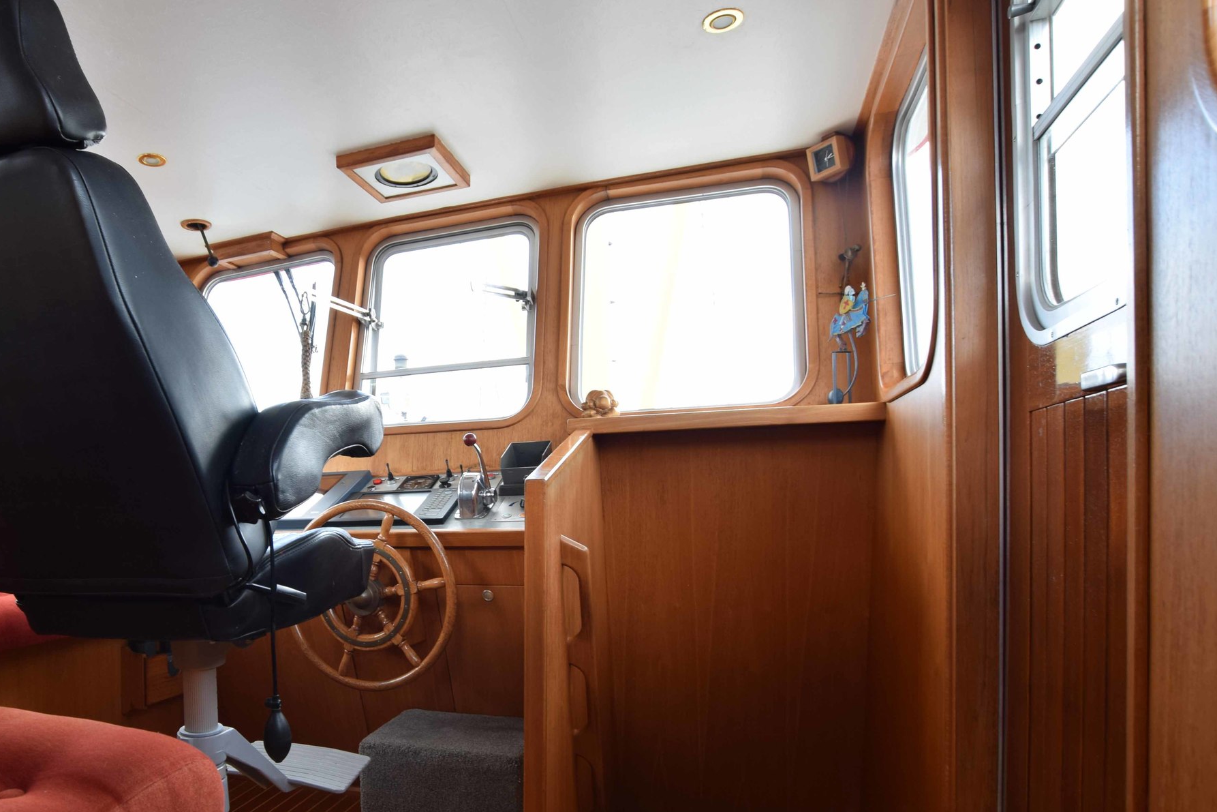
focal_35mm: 21
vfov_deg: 58.7
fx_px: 710
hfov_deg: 78.6
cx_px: 407
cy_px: 514
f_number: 6.3
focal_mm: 10
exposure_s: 1/15
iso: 100
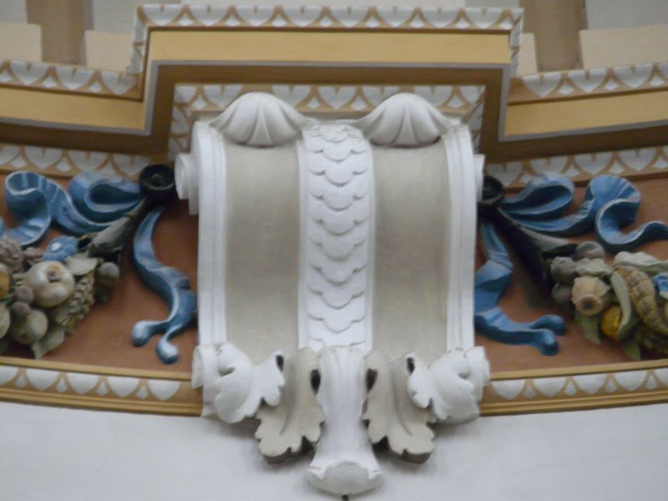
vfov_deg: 4.0
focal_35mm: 374
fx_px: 7217
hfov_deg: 5.3
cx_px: 334
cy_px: 250
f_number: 3.6
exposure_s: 1/25
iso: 400
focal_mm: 61.4
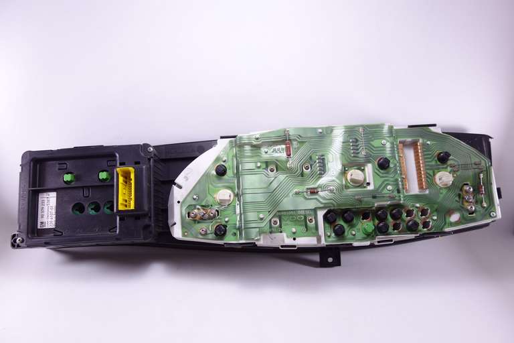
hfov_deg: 65.5
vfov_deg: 46.4
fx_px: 400
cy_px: 172
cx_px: 257
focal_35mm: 28
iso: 125
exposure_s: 1/100
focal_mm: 10.46
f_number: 2
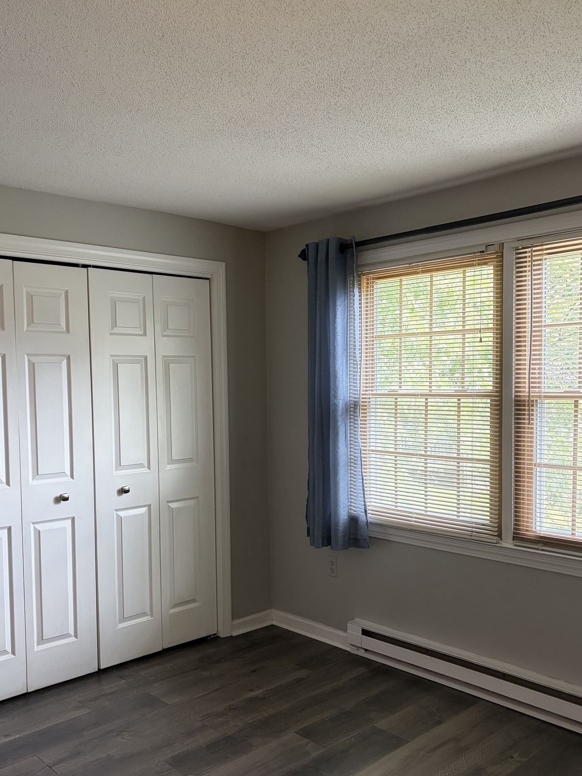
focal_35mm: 32
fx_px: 717
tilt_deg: -2.6
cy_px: 419
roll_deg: +1.2
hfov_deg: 44.1
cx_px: 251
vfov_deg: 56.7
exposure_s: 1/120
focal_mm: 5.96
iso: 160
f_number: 1.6
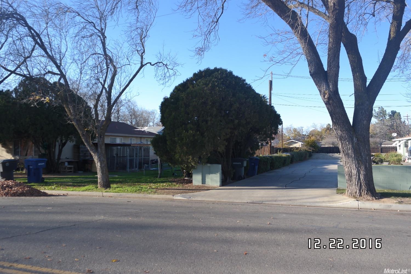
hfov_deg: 61.9
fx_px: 342
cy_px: 137
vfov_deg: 43.6
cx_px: 206
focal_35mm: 30
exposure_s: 1/160
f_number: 5
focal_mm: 20
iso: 100
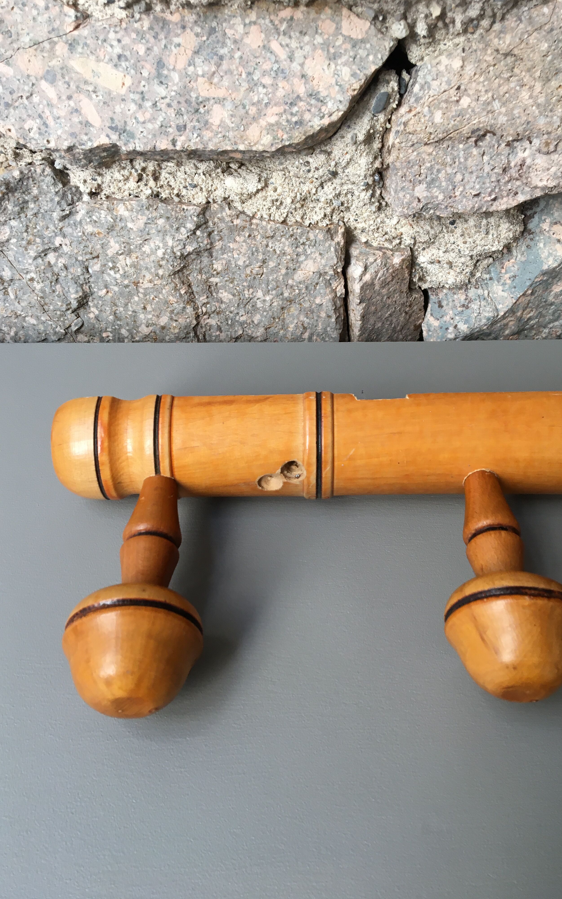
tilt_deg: -49.1
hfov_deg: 40.5
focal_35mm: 31
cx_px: 315
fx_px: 760
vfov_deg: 61.2
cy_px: 449
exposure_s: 1/33
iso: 25
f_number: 2.2
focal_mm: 4.15
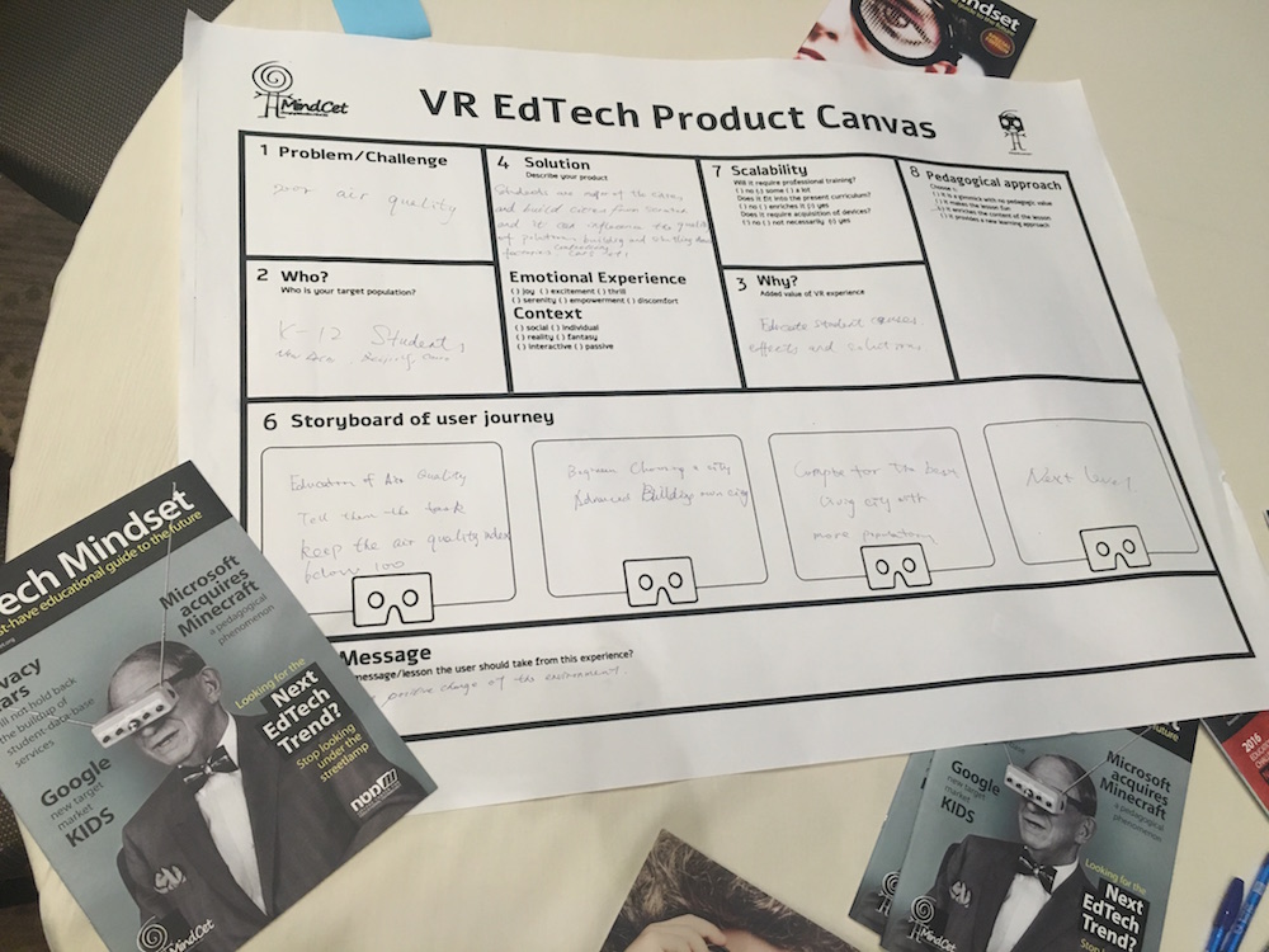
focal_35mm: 29
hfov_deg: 61.7
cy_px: 476
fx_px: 1063
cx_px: 634
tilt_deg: -62.4
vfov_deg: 48.2
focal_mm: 4.15
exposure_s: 1/30
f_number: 2.2
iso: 100
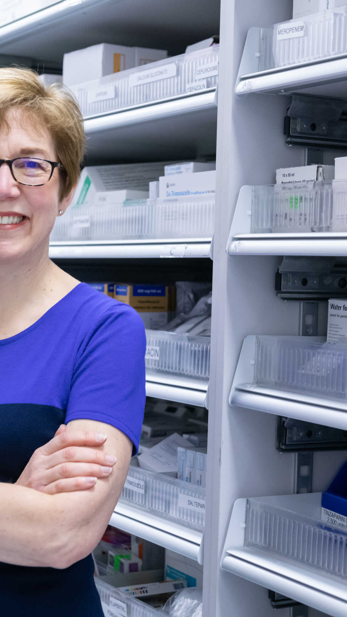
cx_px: 144
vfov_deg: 27.9
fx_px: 1244
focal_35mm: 76
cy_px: 307
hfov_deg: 15.9
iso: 3200
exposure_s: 1/100
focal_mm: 48
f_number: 4
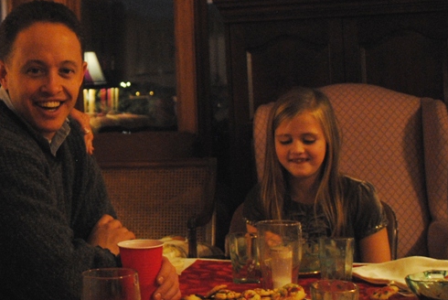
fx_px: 910
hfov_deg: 26.6
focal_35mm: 73
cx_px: 35
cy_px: 133
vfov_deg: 18.7
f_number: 4
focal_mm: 22
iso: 800
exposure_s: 1/20
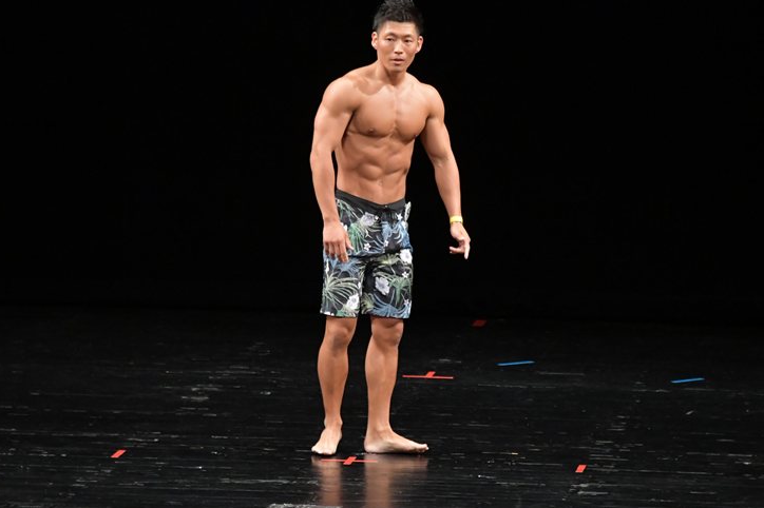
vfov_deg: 4.8
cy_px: 238
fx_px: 6130
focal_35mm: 289
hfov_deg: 7.1
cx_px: 397
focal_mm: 180
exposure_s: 1/400
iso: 3200
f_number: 5.6
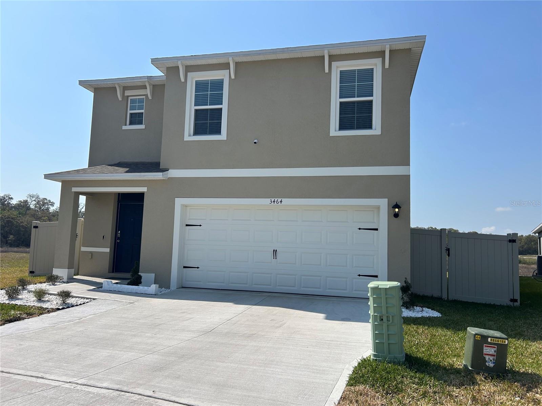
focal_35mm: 26
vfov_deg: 53.1
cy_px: 203
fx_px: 407
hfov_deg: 67.3
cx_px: 271
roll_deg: -2.0
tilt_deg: +7.1
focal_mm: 5.7
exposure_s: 1/6579
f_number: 1.5
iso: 50
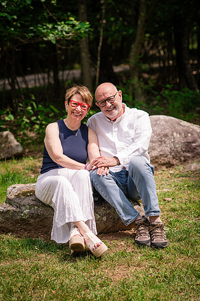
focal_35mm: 85
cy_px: 150
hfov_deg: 16.1
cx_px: 100
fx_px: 708
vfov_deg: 23.9
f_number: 3.2
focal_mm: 85
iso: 200
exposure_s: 1/1600
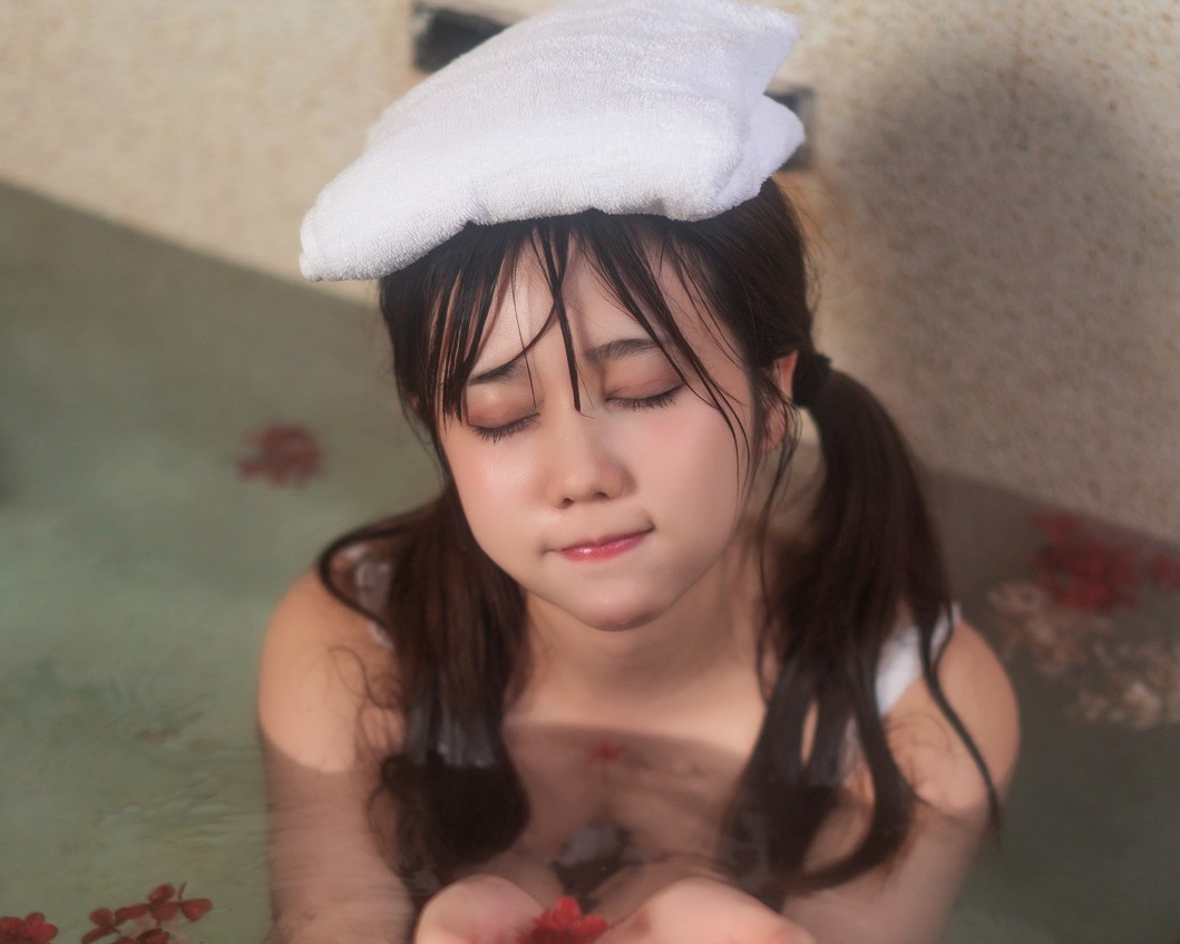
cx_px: 587
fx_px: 2724
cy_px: 674
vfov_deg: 19.6
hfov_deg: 24.4
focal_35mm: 78
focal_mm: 55
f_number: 1.8
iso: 500
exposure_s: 1/100
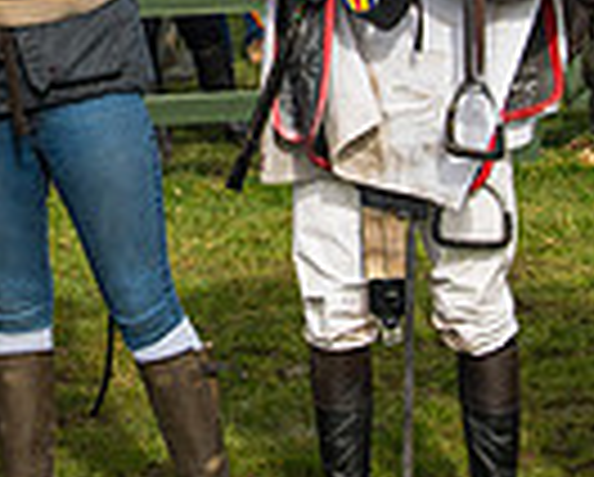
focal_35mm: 170
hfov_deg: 11.2
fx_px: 2993
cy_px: -46
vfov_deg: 9.0
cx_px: 19
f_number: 5
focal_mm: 34
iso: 400
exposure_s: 1/640
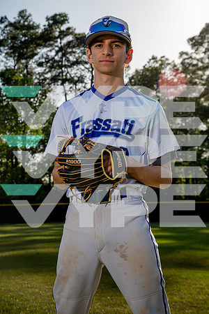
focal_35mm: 68
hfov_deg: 20.0
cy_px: 157
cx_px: 104
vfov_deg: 29.7
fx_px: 592
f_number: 8
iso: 200
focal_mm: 68
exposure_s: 1/250
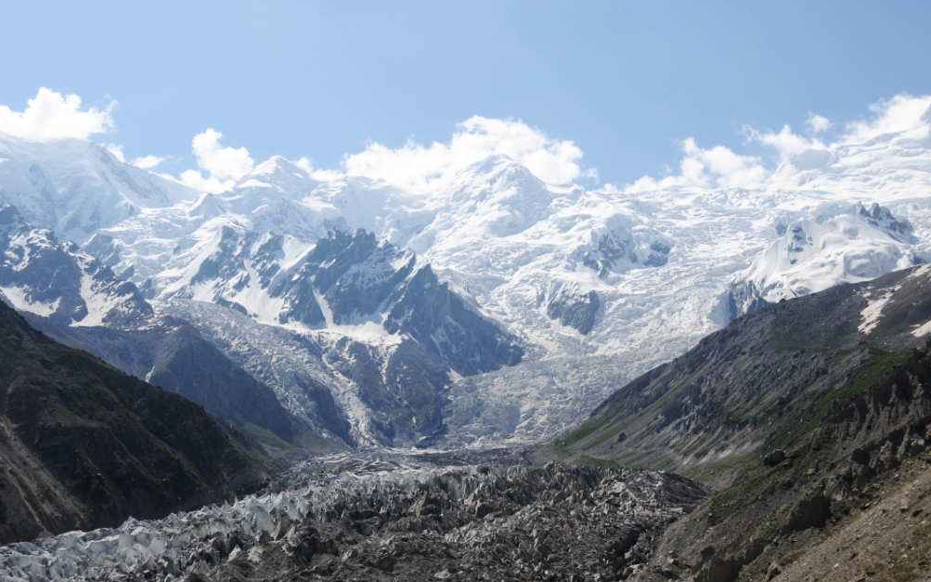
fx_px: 1243
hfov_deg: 41.1
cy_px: 292
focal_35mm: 49
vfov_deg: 26.3
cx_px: 465
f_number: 8
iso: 250
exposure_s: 1/2000
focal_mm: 32
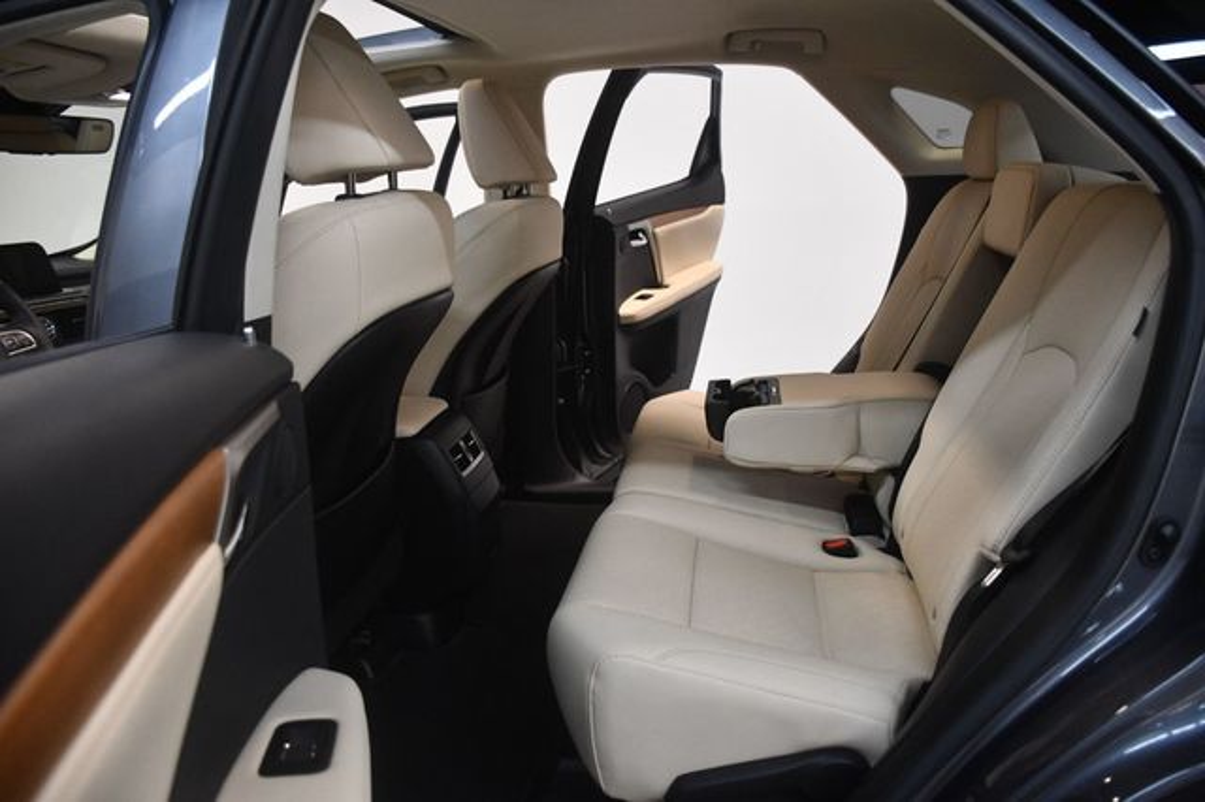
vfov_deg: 47.9
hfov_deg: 67.4
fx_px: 903
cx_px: 602
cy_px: 401
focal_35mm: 27
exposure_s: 1/125
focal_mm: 18
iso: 2000
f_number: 3.5
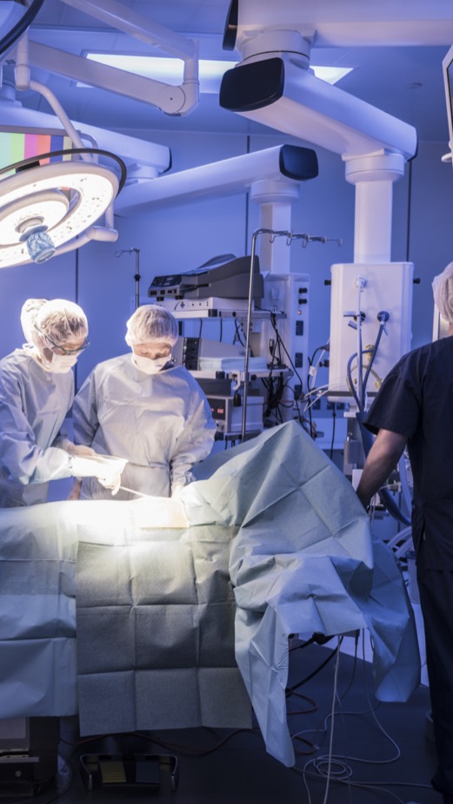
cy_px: 399
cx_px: 80
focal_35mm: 38
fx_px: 811
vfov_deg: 52.8
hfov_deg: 30.3
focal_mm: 24
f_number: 3.5
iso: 250
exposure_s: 1/50
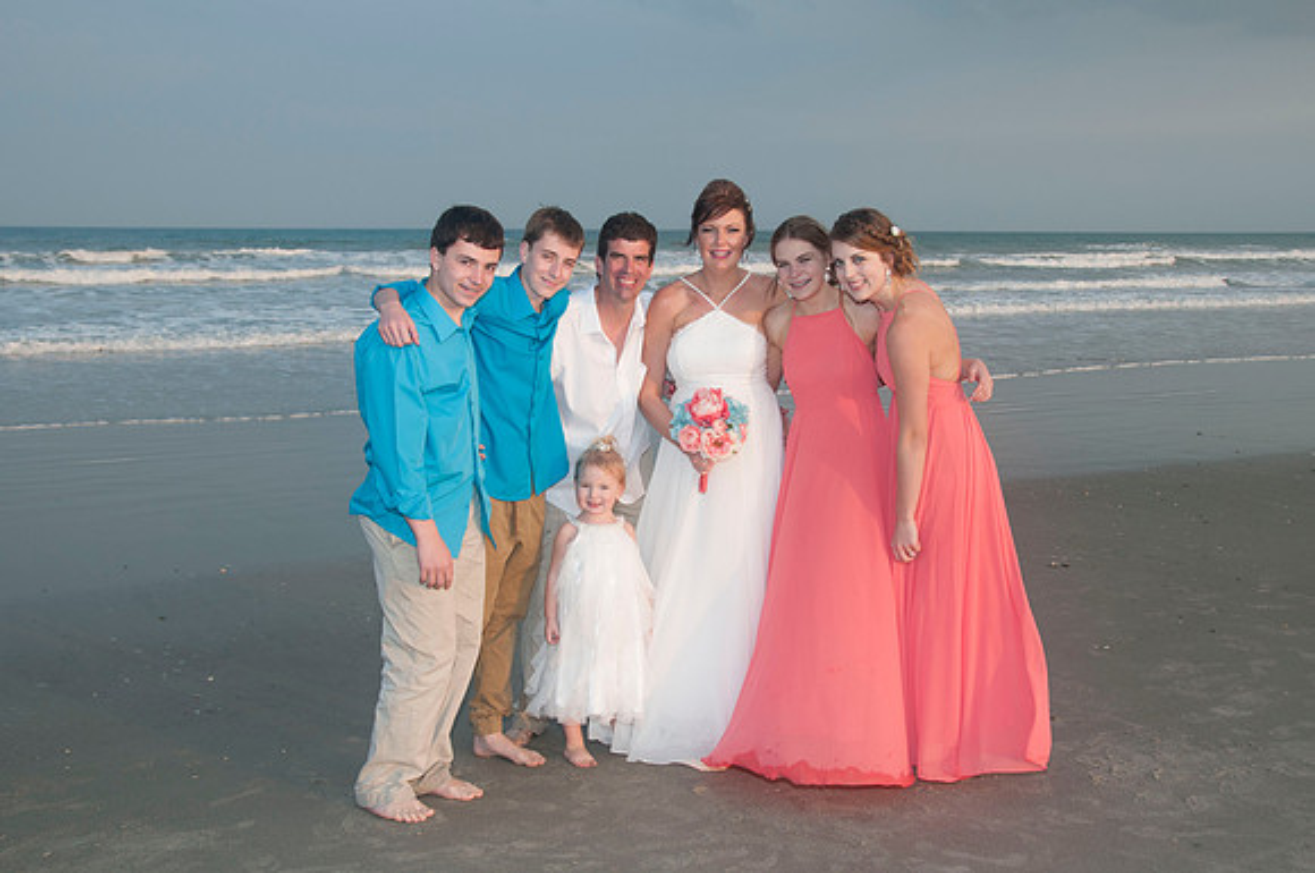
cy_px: 437
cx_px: 641
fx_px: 1373
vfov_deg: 35.3
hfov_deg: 51.2
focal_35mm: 38
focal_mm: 24
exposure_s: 1/250
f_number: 5.6
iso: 100
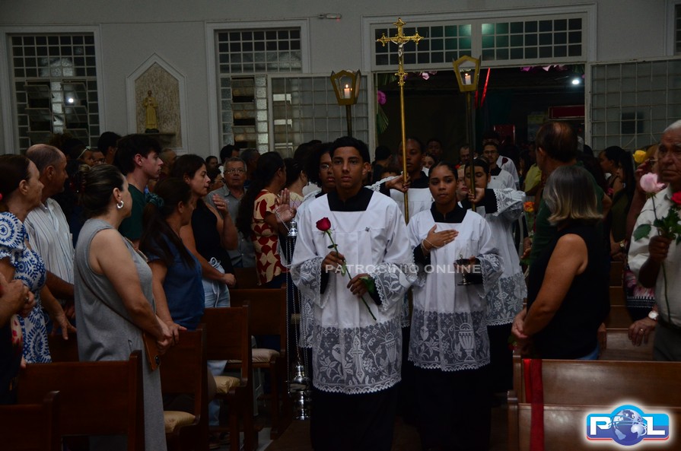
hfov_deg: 30.6
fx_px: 1246
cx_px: 340
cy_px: 226
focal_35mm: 66
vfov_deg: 20.5
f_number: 5
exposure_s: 1/200
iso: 1600
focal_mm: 44
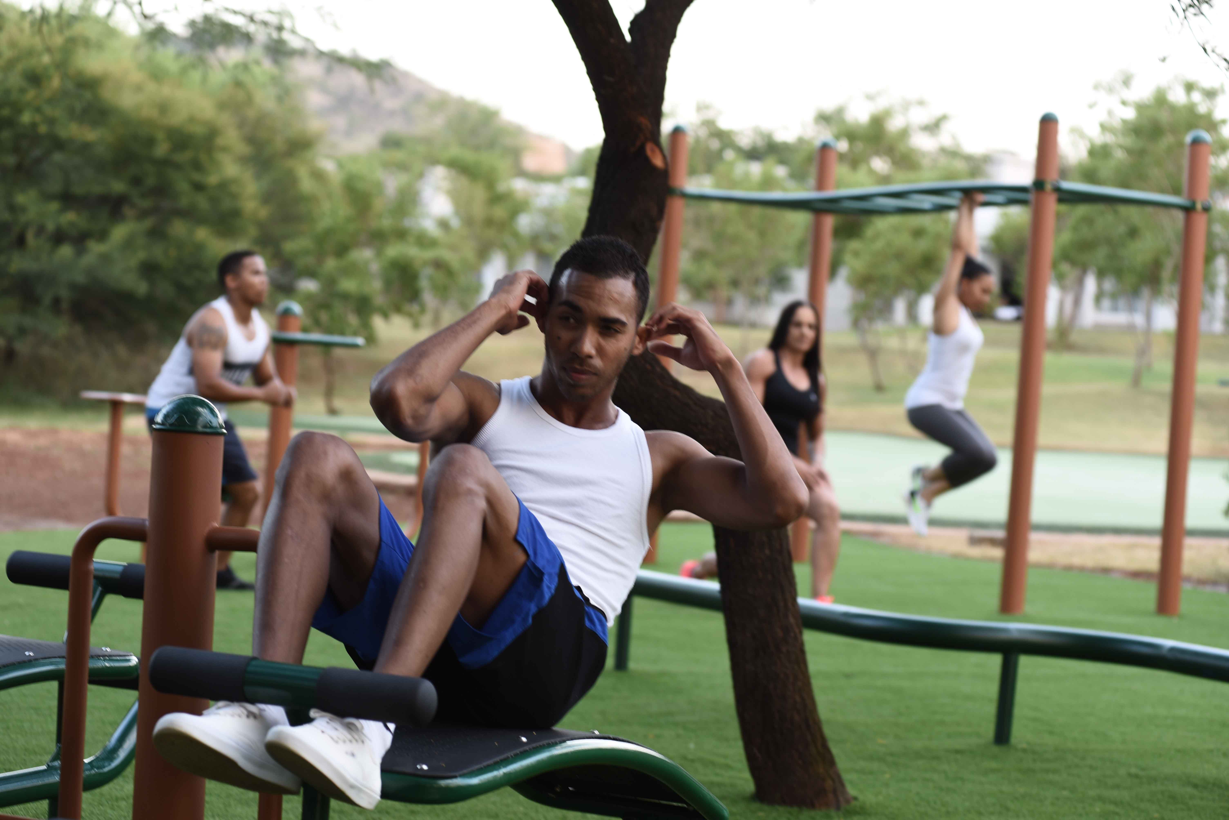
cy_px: 410
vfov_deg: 17.1
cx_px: 614
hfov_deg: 25.4
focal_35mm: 80
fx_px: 2732
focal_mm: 80
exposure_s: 1/60
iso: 200
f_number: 5.6
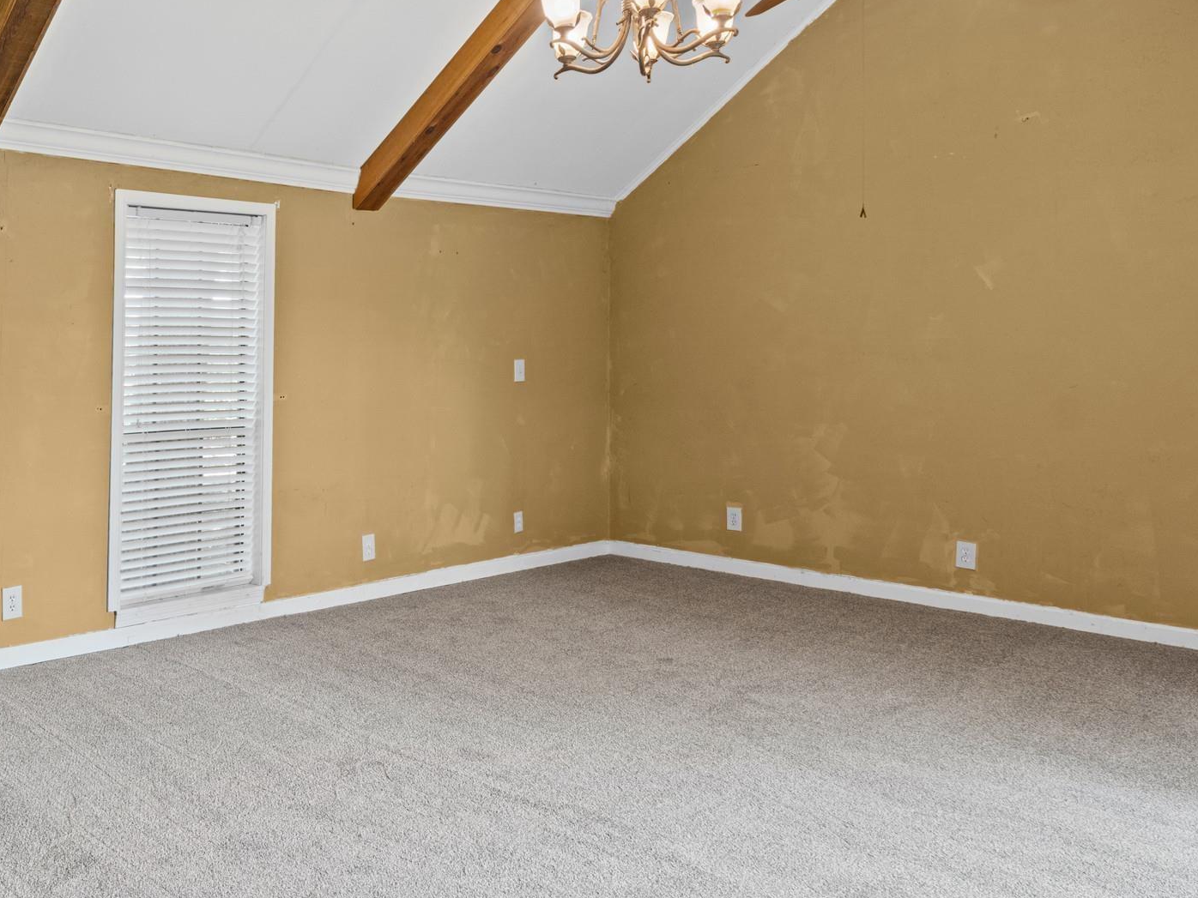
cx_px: 281
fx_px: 1073
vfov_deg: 45.3
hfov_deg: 55.2
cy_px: 380
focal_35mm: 31
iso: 250
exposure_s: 1.3
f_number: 9
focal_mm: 12
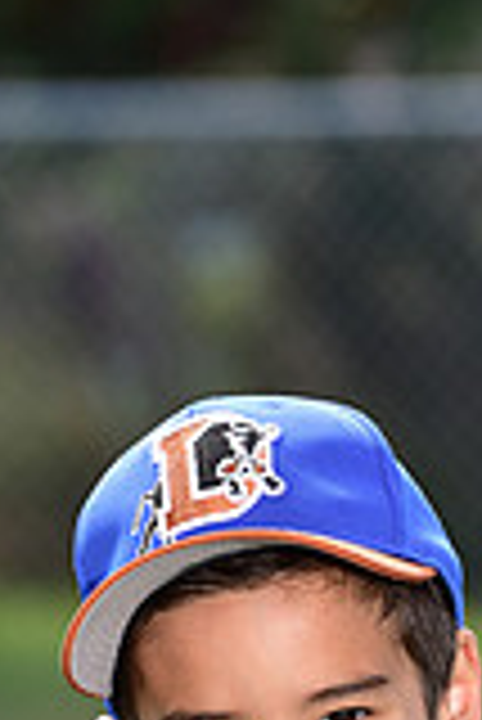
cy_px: 1260
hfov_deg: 2.1
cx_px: 309
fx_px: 13426
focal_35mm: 670
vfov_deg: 3.1
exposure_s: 1/200
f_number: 5.6
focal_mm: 185
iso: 100
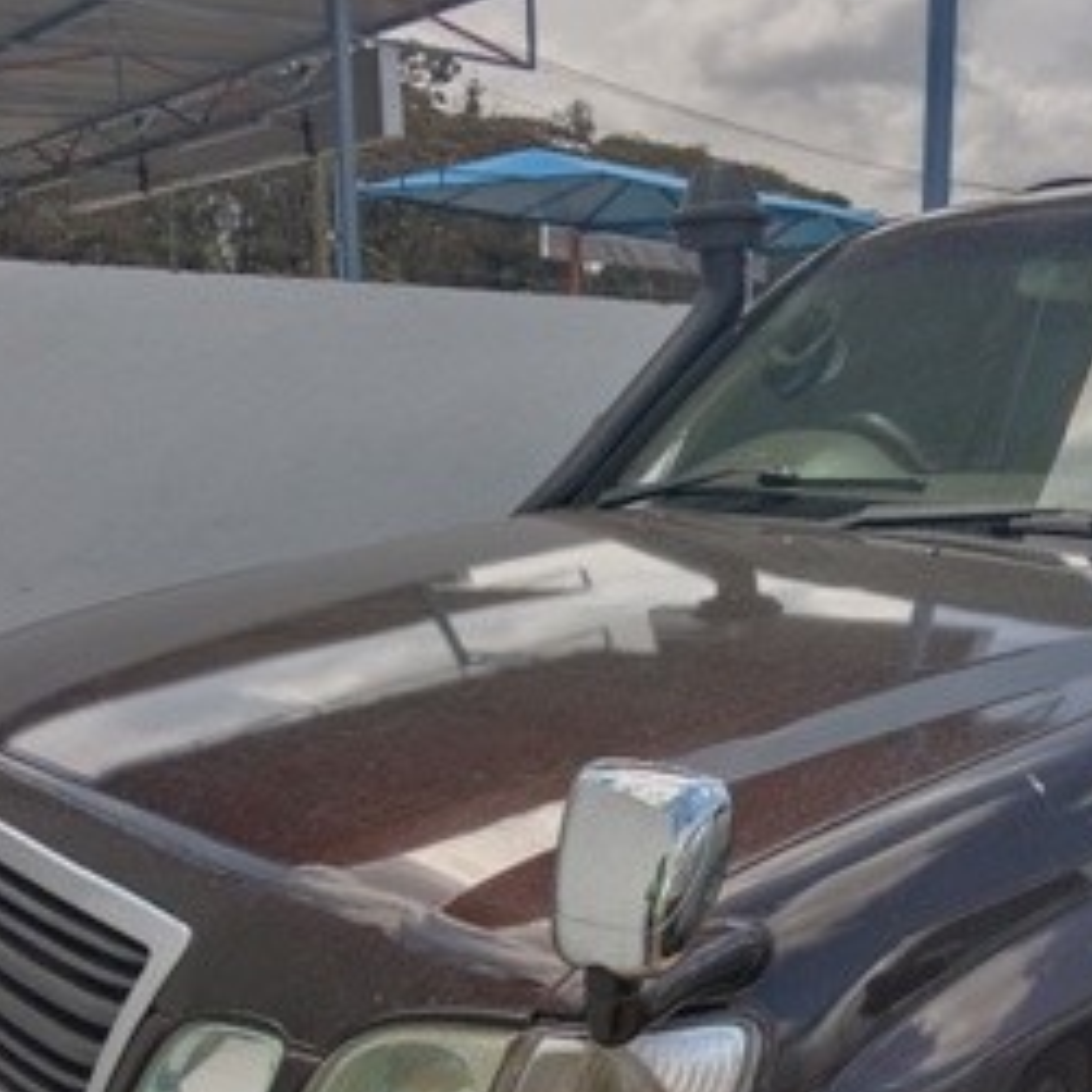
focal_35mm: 41
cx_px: 700
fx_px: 1463
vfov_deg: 39.7
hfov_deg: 40.6
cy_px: 827
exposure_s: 1/577
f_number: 2.2
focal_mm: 3.65
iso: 101
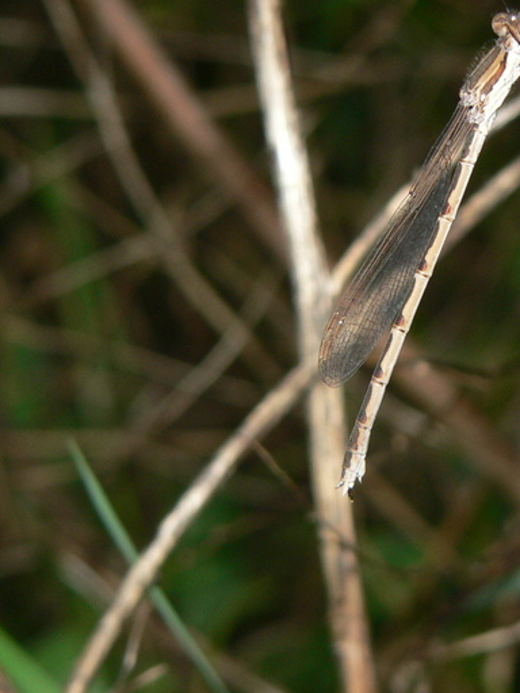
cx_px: 491
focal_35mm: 165
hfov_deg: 9.0
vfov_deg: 12.0
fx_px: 3305
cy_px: 283
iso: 100
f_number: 4
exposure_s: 1/60
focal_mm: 16.4
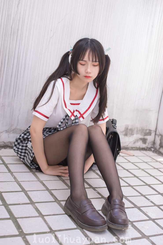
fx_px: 340
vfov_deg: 39.6
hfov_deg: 27.0
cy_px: 122
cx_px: 82
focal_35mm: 50
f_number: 4
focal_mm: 50
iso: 100
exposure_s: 1/500
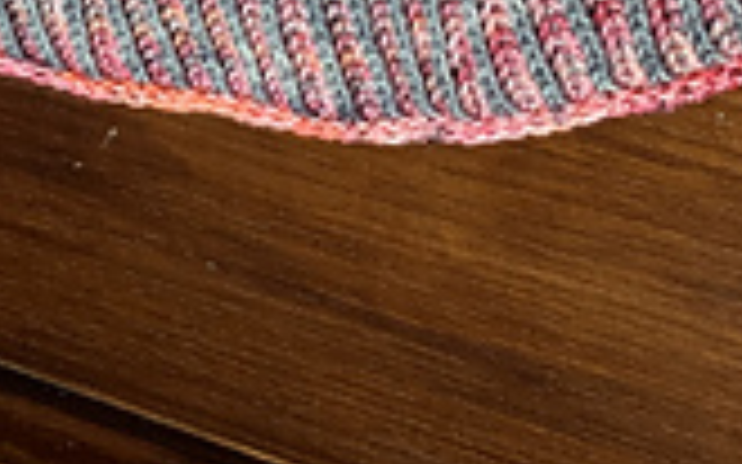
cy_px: -351
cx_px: 162
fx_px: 2163
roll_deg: +3.6
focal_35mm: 107
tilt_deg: -20.6
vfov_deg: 11.4
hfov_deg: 19.3
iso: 250
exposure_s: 1/60
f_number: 1.8
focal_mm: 4.25
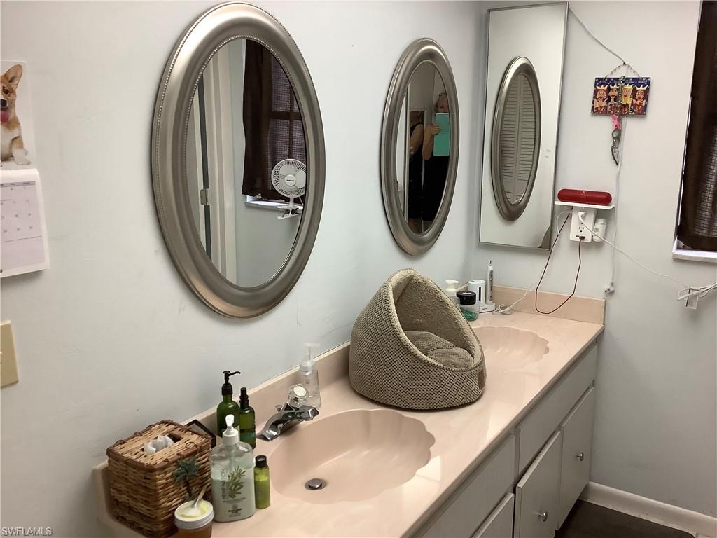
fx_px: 642
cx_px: 358
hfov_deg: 58.4
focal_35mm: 31
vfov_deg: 45.4
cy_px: 269
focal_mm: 3.3
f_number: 2.4
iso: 125
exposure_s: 1/60
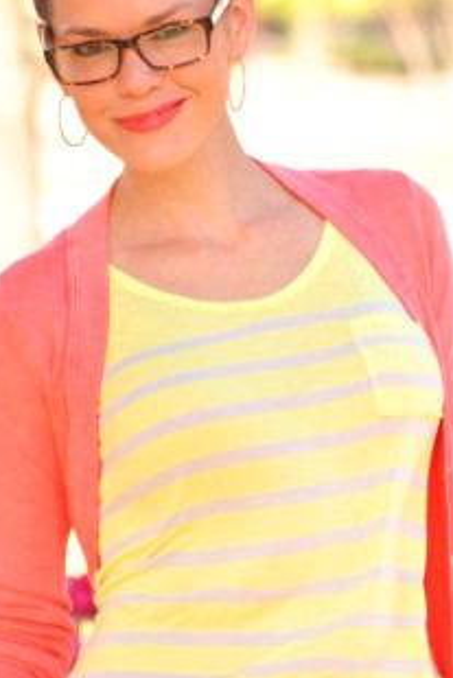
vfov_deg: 4.7
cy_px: 439
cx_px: 210
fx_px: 8182
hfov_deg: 3.2
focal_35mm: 434
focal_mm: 150
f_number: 5.6
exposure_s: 1/250
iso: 400
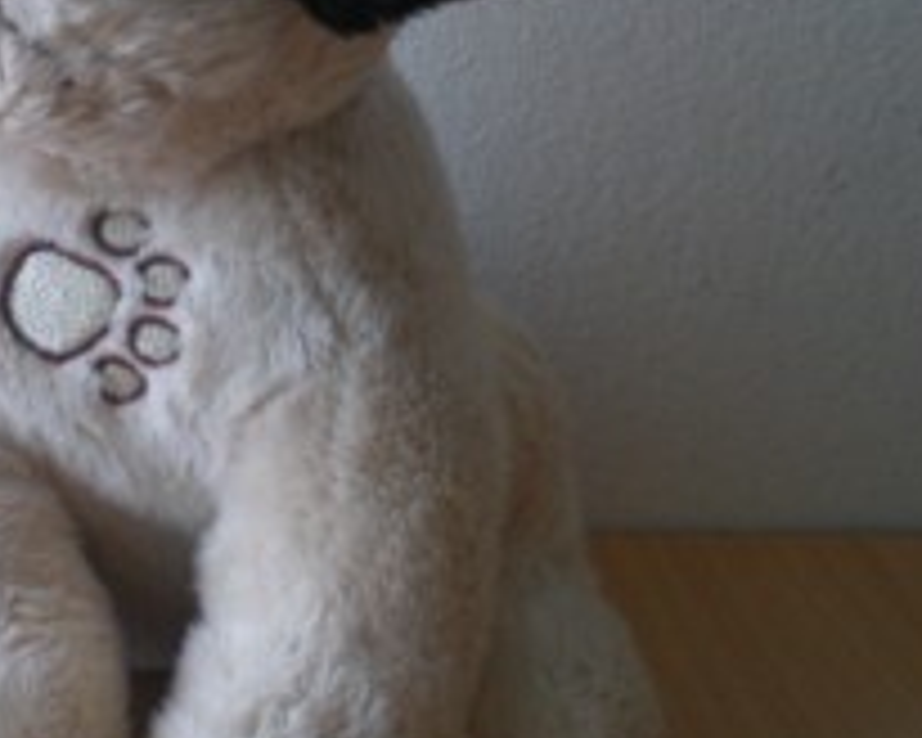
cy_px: 315
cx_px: 207
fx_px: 2565
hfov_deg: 20.2
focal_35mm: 94
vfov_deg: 16.4
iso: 122
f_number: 3.1
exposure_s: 1/61.6
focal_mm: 6.3
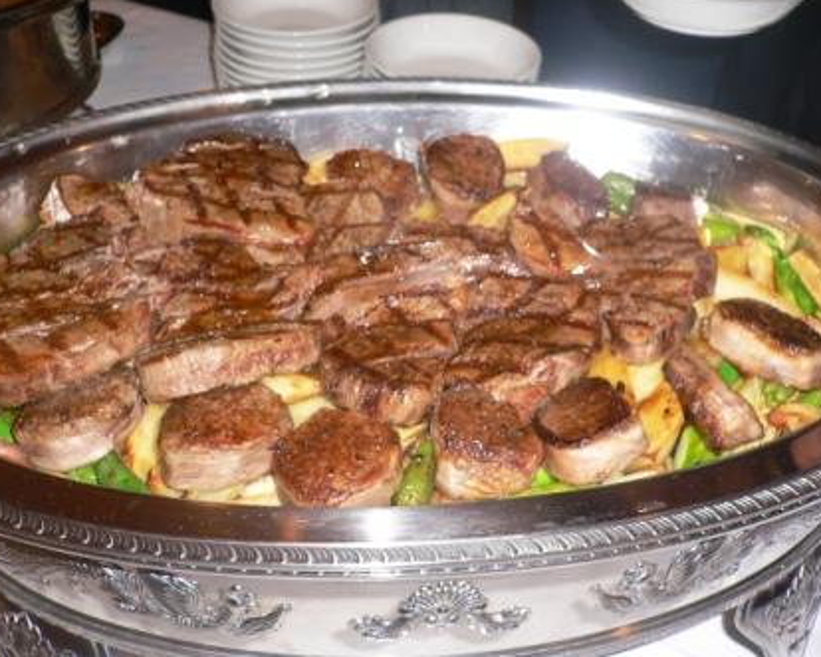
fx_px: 899
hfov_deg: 49.1
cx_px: 389
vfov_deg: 40.1
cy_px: 326
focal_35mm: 37
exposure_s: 1/60
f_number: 2.8
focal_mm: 5.8
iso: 100
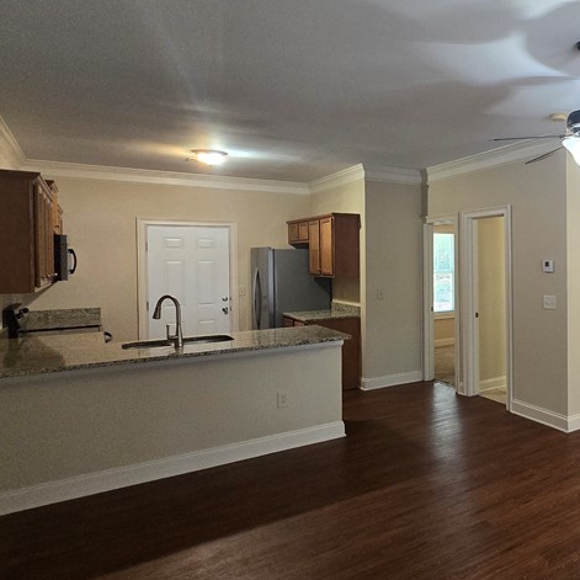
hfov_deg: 52.7
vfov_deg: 62.9
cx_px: 553
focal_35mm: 25
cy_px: 271
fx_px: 474
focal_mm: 2.2
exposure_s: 1/60
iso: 500
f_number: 2.2
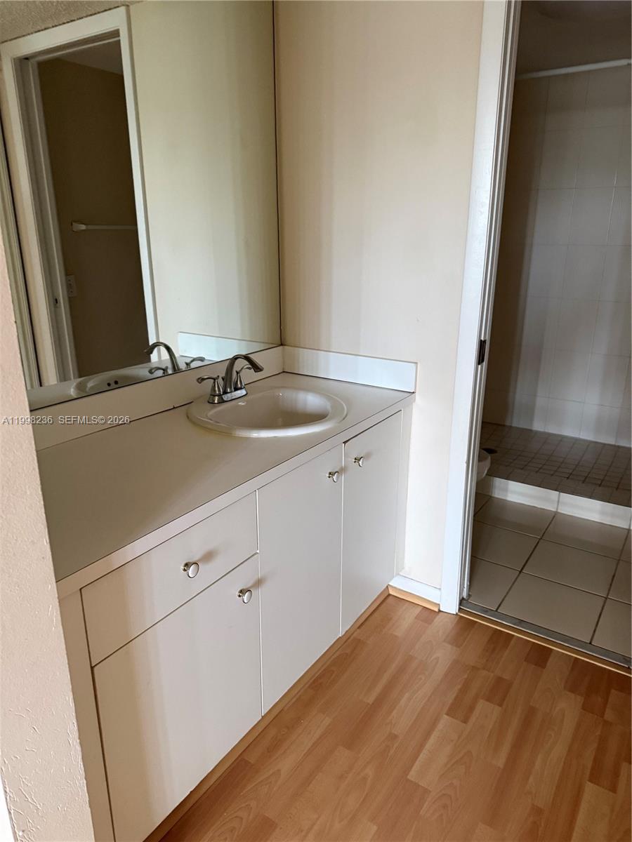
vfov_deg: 71.6
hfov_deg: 56.8
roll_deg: -0.6
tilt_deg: -16.0
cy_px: 421
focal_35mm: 24
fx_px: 584
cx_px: 316
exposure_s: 1/60
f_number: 1.78
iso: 400
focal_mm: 6.76
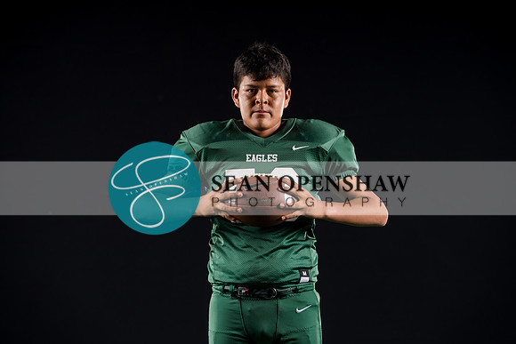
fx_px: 1634
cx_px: 258
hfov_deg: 17.9
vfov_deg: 12.0
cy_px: 172
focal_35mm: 114
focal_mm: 114
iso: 200
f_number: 4
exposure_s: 1/160
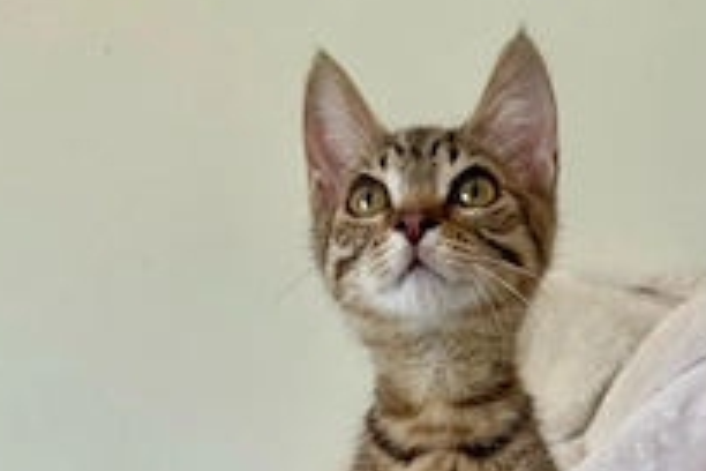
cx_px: 440
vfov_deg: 25.0
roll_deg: +1.2
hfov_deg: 40.1
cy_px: 554
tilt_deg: -18.1
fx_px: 961
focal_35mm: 49
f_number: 1.78
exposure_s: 1/121
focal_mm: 6.76
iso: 125
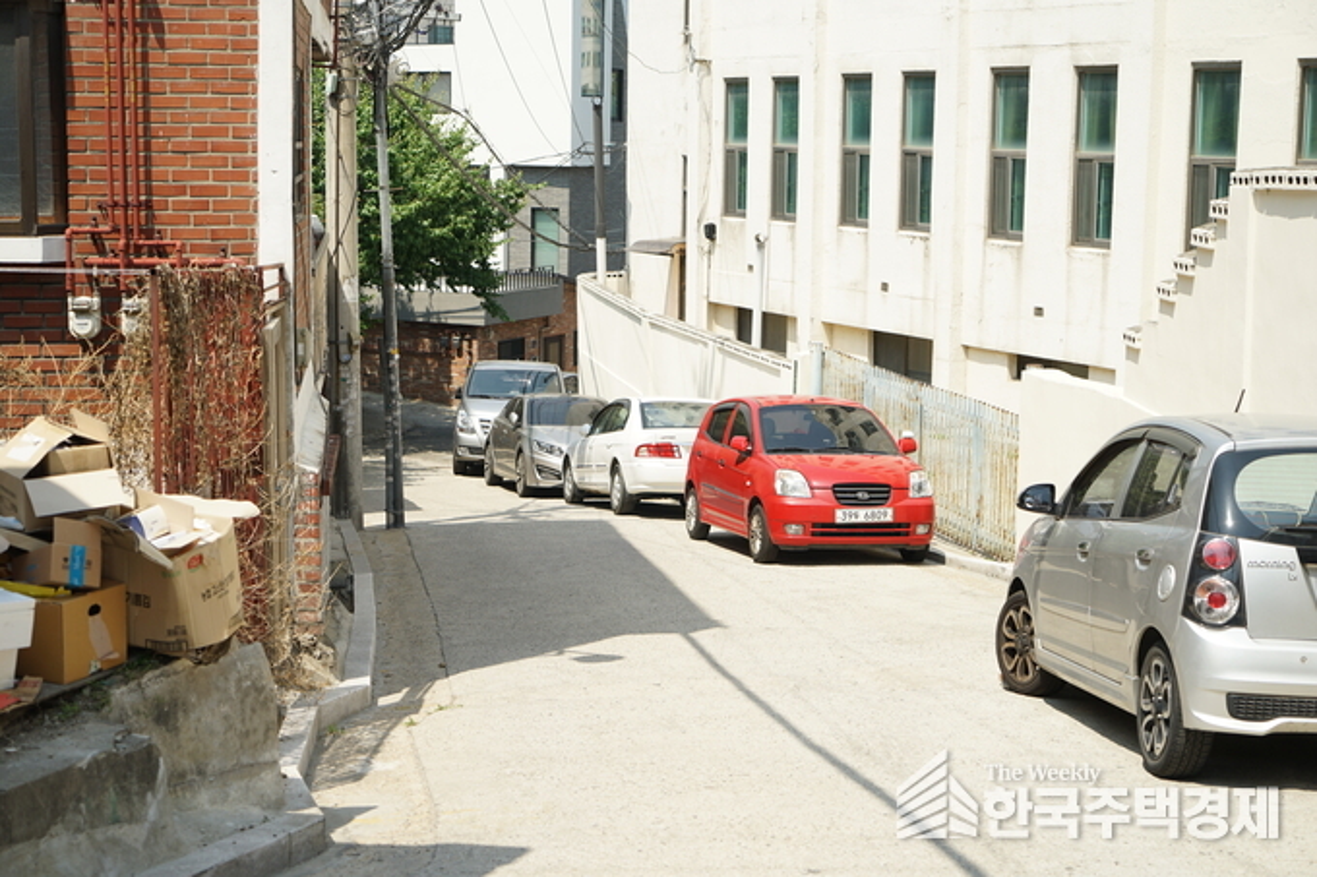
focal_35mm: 54
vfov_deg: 25.0
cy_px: 438
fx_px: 1975
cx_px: 658
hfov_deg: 36.9
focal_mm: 54
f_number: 5
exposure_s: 1/400
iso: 100
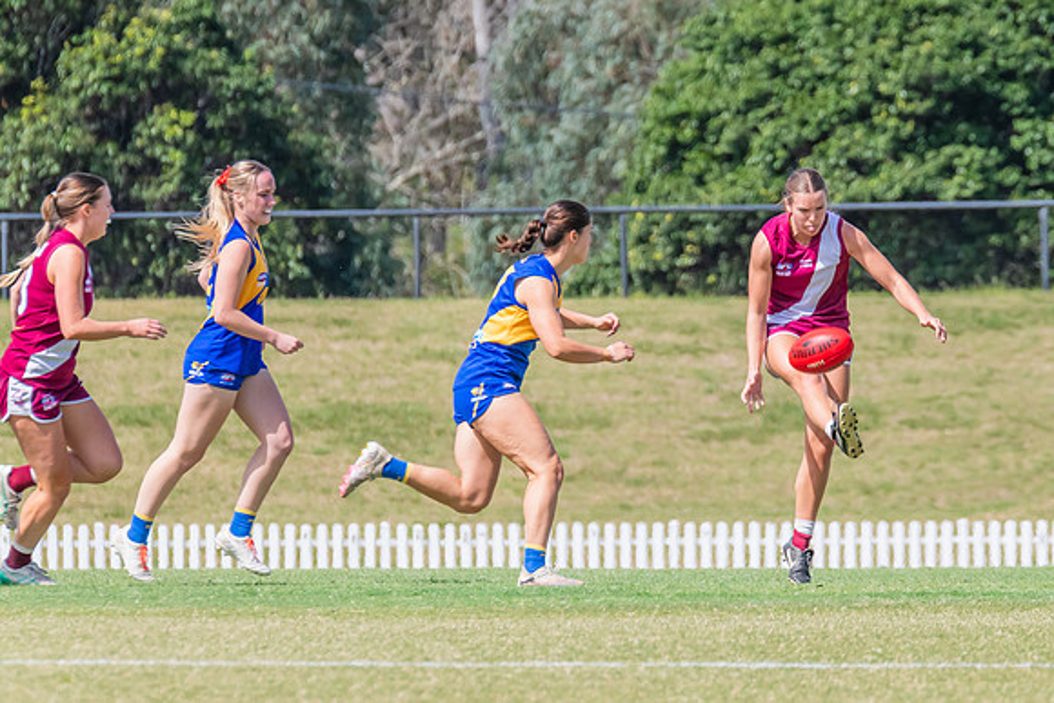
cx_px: 798
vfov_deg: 2.1
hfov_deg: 3.1
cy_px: 268
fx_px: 19492
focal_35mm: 666
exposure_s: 1/1250
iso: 800
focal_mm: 420
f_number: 11
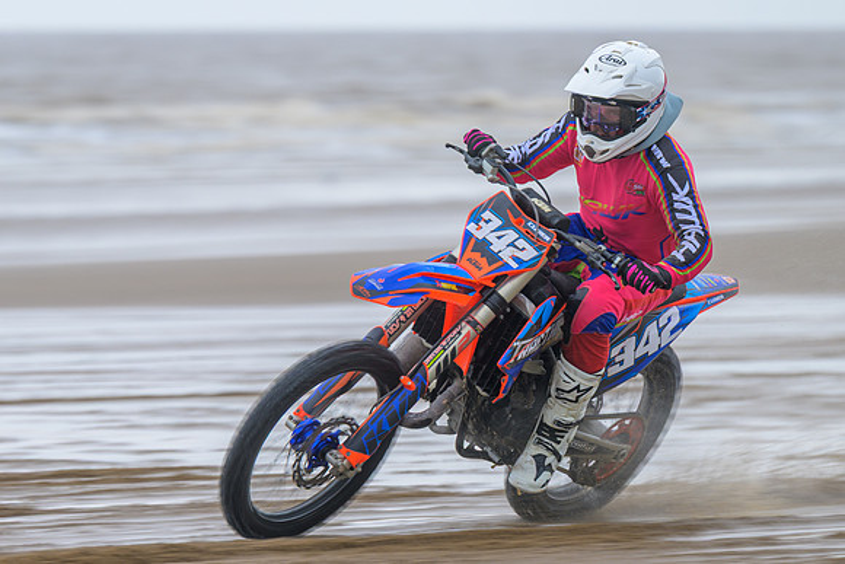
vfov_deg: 3.7
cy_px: 306
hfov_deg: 5.5
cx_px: 327
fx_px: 8802
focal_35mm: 375
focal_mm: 200
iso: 64
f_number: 4
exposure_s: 1/250
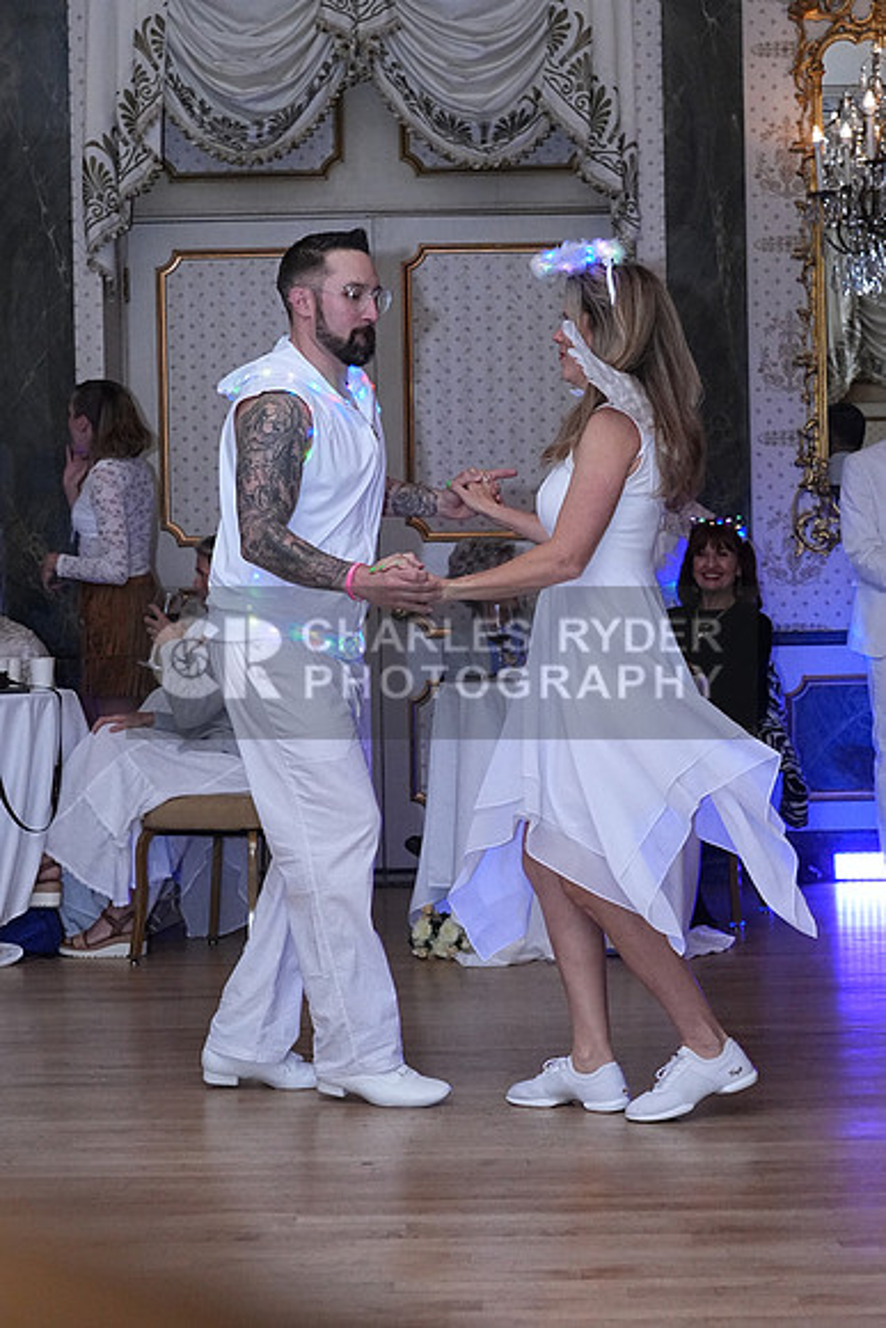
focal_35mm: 70
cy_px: 664
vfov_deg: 28.8
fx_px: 2582
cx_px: 443
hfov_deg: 19.5
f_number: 5.6
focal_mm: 47
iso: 5000
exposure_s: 1/200
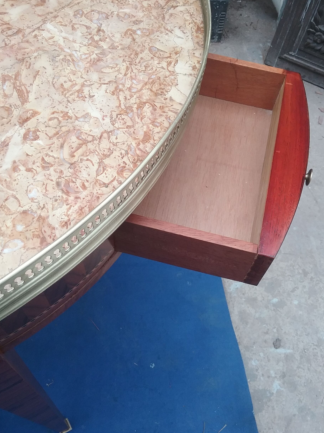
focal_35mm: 33
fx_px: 412
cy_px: 226
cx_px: 162
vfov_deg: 55.3
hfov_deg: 42.9
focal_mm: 3.3
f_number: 2.2
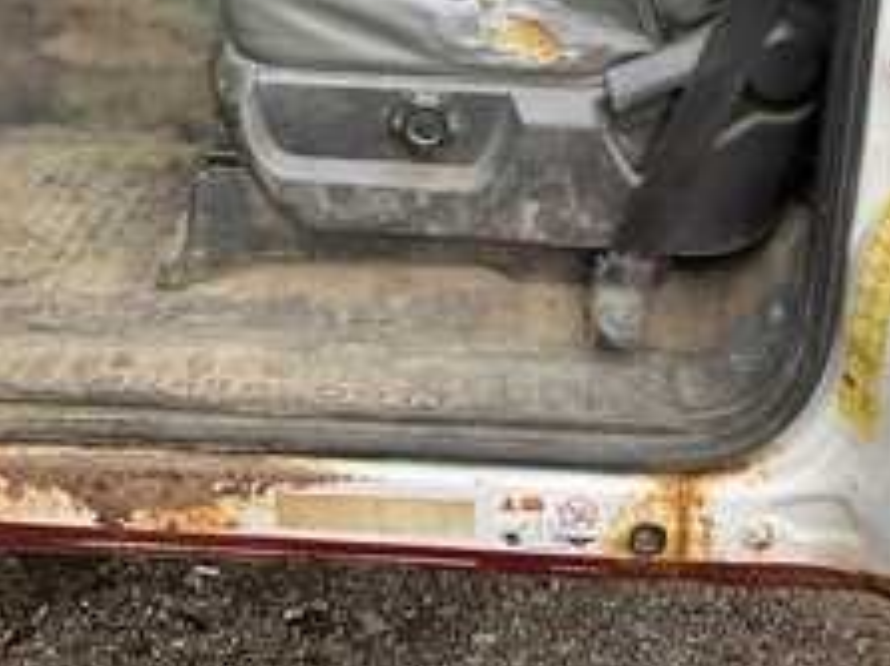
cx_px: 315
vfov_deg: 27.1
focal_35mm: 52
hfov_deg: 36.5
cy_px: 84
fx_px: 1336
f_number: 1.8
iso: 25
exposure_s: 1/122
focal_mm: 3
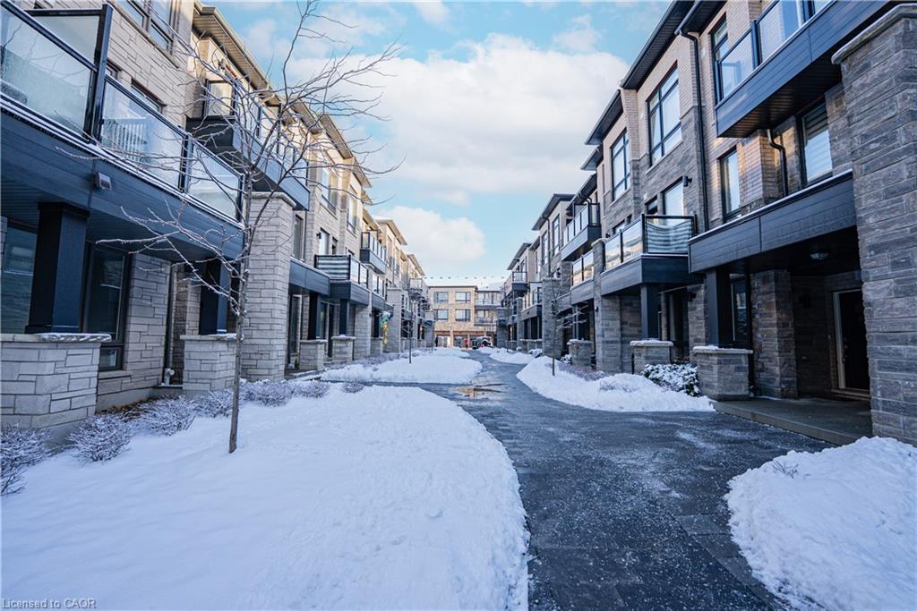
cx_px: 458
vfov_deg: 81.2
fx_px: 357
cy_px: 306
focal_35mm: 14
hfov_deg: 104.2
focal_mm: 14
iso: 800
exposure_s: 1/320
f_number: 4
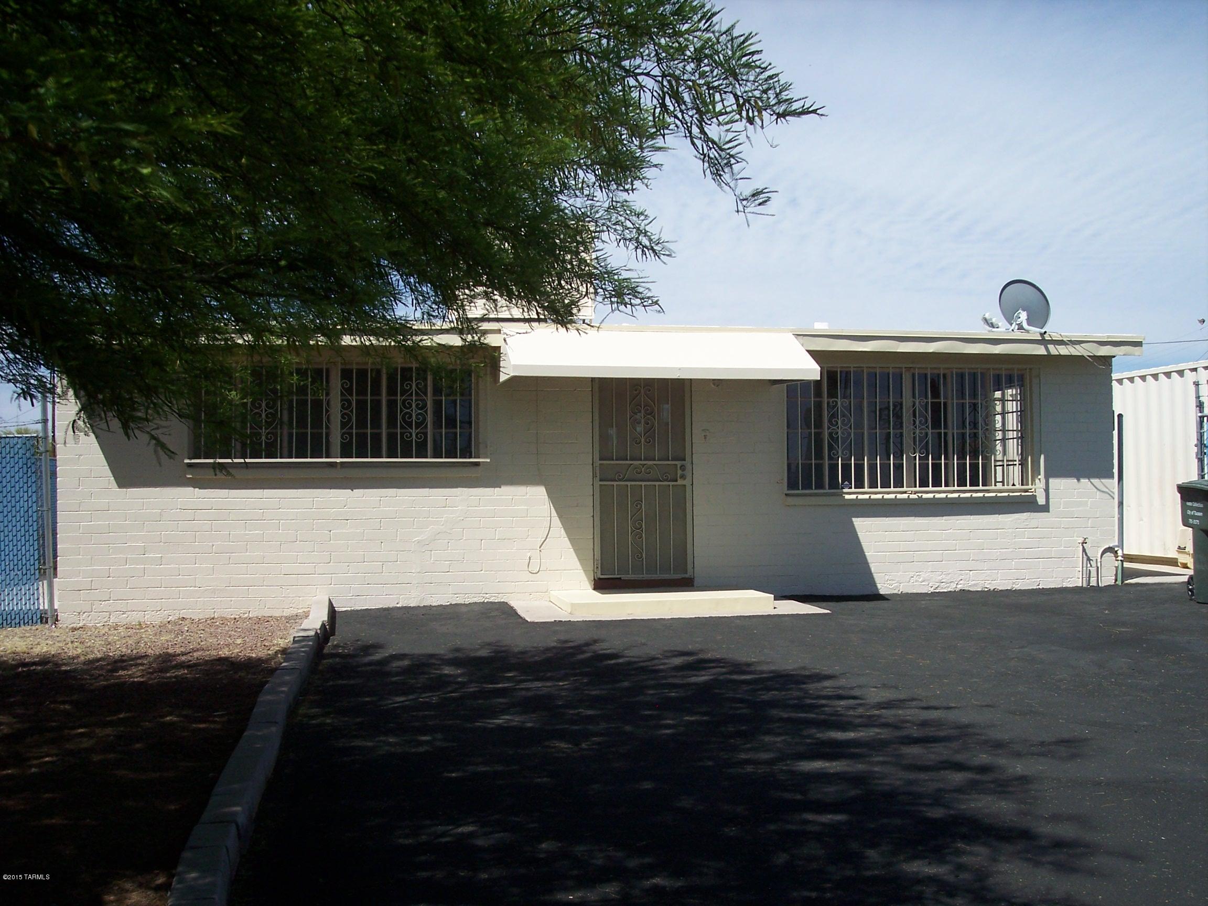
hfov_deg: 47.9
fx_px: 1361
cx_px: 604
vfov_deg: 36.8
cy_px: 453
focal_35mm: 39
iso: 100
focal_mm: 8
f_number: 4
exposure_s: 1/1000
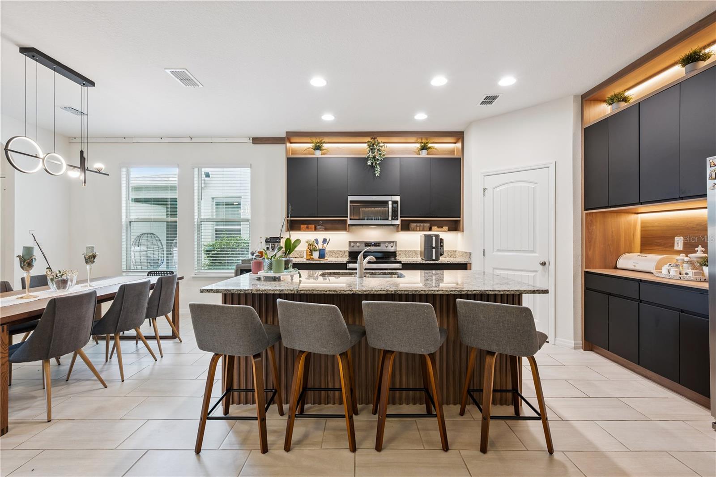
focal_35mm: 16
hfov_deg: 96.7
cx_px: 358
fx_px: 318
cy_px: 238
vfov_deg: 73.7
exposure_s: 1/2
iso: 200
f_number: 9
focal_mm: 16
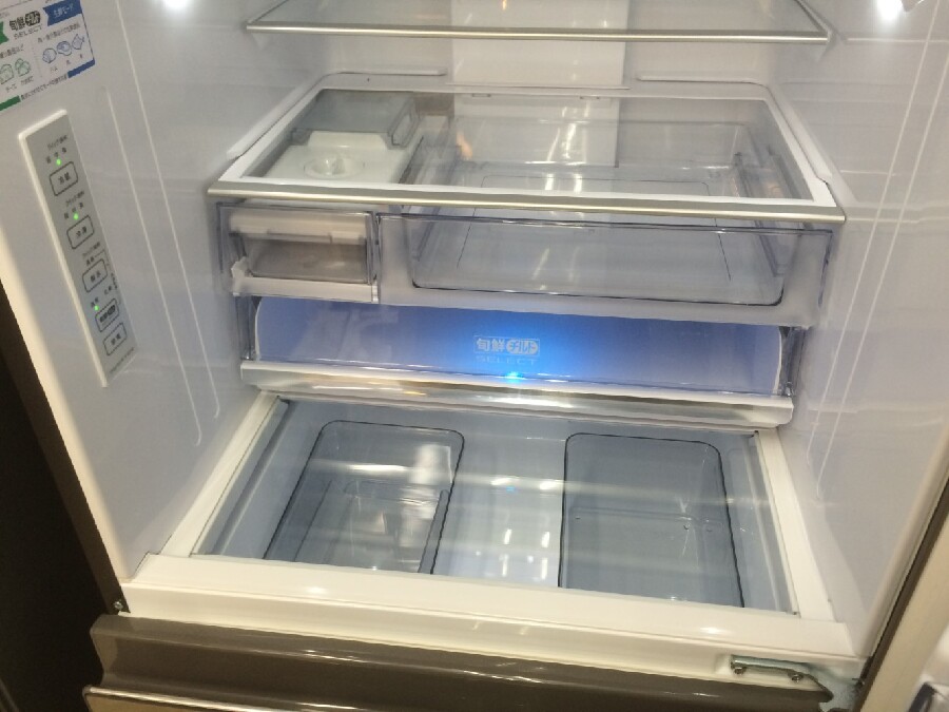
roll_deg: +1.3
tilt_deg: -36.1
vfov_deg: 48.2
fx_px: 795
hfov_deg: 61.7
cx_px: 474
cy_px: 356
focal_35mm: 29
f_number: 2.2
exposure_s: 1/40
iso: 40
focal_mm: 4.15
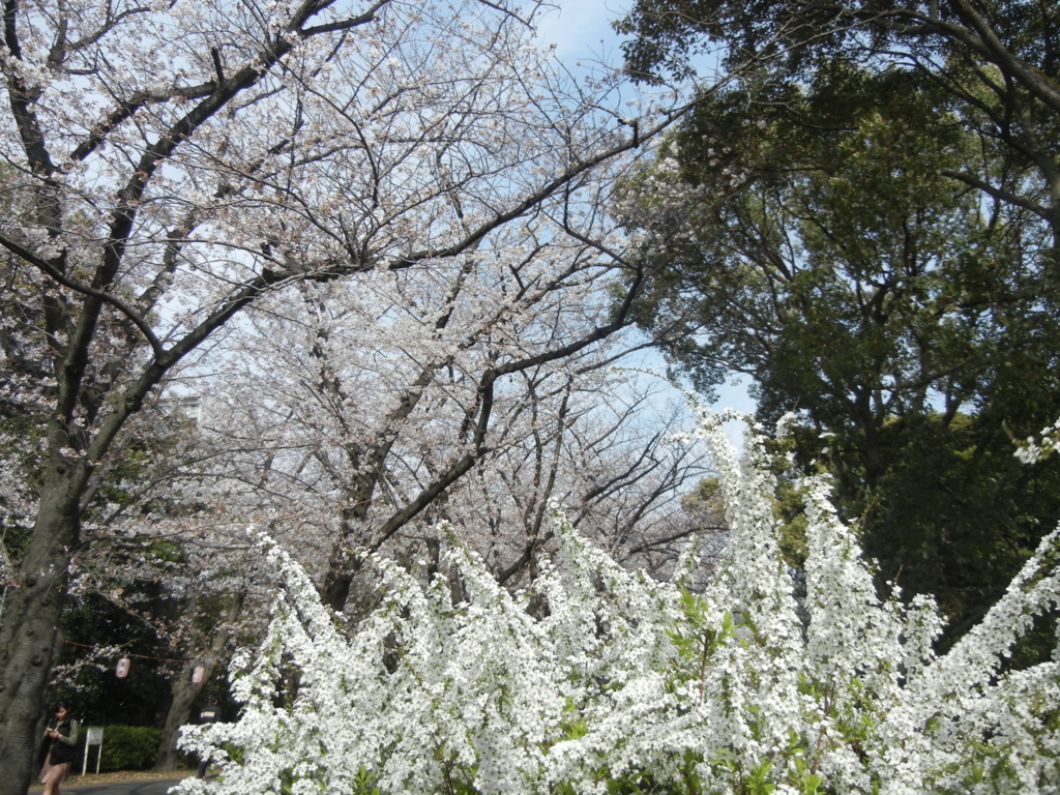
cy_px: 398
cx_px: 530
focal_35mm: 30
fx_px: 919
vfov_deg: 46.8
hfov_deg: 60.0
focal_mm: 5.4
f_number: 7
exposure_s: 1/252
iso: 160
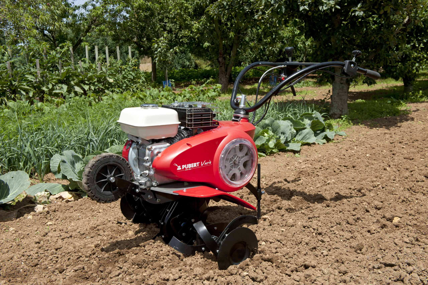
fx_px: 475
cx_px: 214
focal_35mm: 40
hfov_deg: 48.5
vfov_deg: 33.4
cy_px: 142
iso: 200
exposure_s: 1/200
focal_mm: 40
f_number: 13
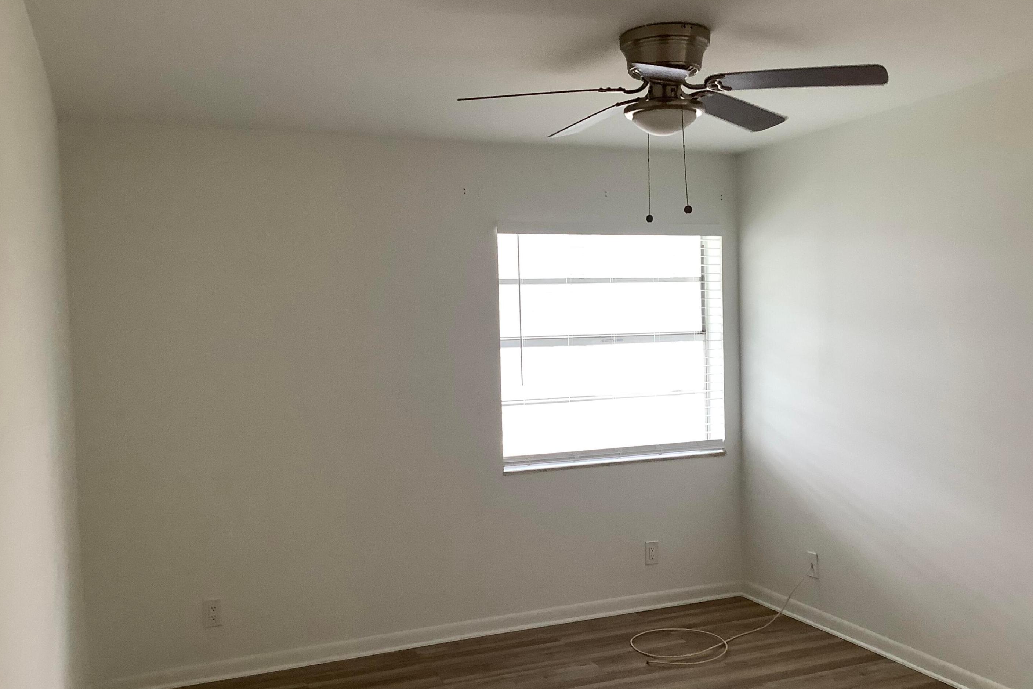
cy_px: 374
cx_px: 514
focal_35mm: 33
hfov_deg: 57.2
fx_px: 947
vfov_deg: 39.9
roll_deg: +0.4
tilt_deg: -3.3
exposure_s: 1/60
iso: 100
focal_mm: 3.3
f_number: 2.4
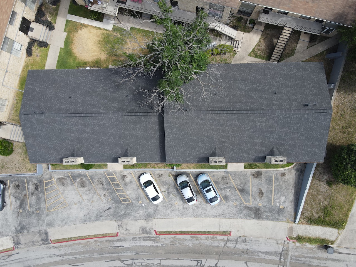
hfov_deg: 71.6
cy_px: 134
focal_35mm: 24
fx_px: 247
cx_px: 178
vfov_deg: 56.8
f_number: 2.8
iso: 100
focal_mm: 4.5
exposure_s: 1/240
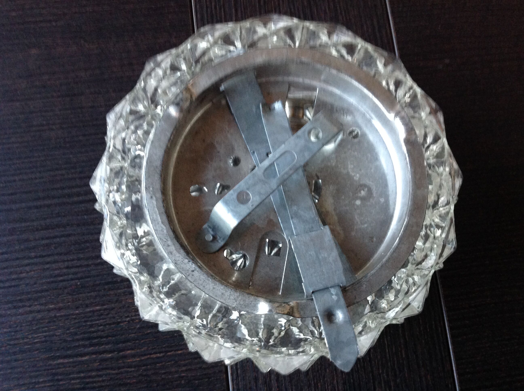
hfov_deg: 52.7
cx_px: 262
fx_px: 529
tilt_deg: -79.7
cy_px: 196
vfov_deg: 40.6
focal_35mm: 35
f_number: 2.4
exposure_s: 1/17
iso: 250
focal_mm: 4.28
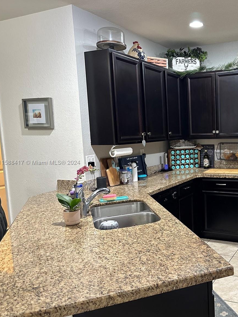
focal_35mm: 33
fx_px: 303
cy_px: 163
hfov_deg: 40.0
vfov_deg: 55.3
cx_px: 211
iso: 400
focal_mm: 6.86
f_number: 1.78
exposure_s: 1/60
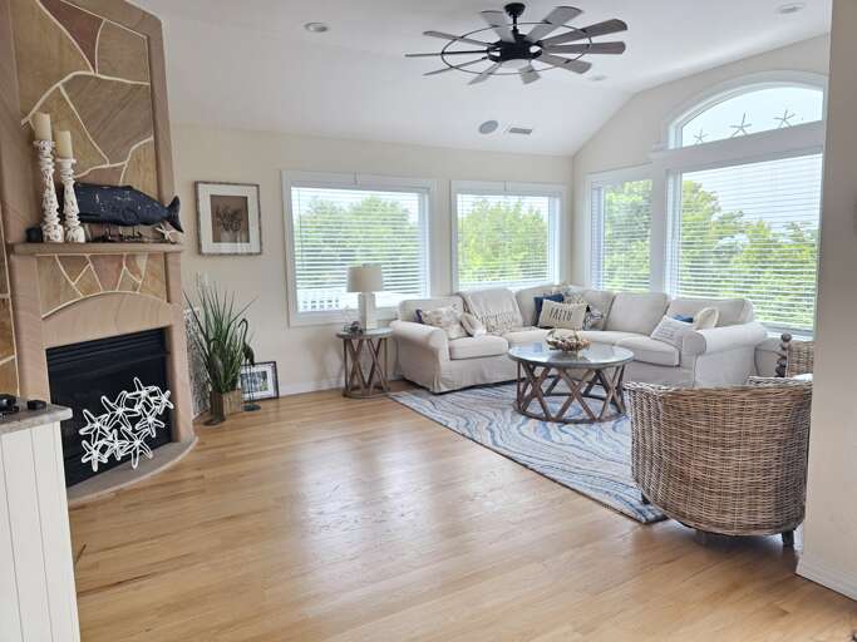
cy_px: 321
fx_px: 569
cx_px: 428
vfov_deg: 58.9
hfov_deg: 73.9
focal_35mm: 23
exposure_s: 1/120
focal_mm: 6.3
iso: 80
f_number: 1.7
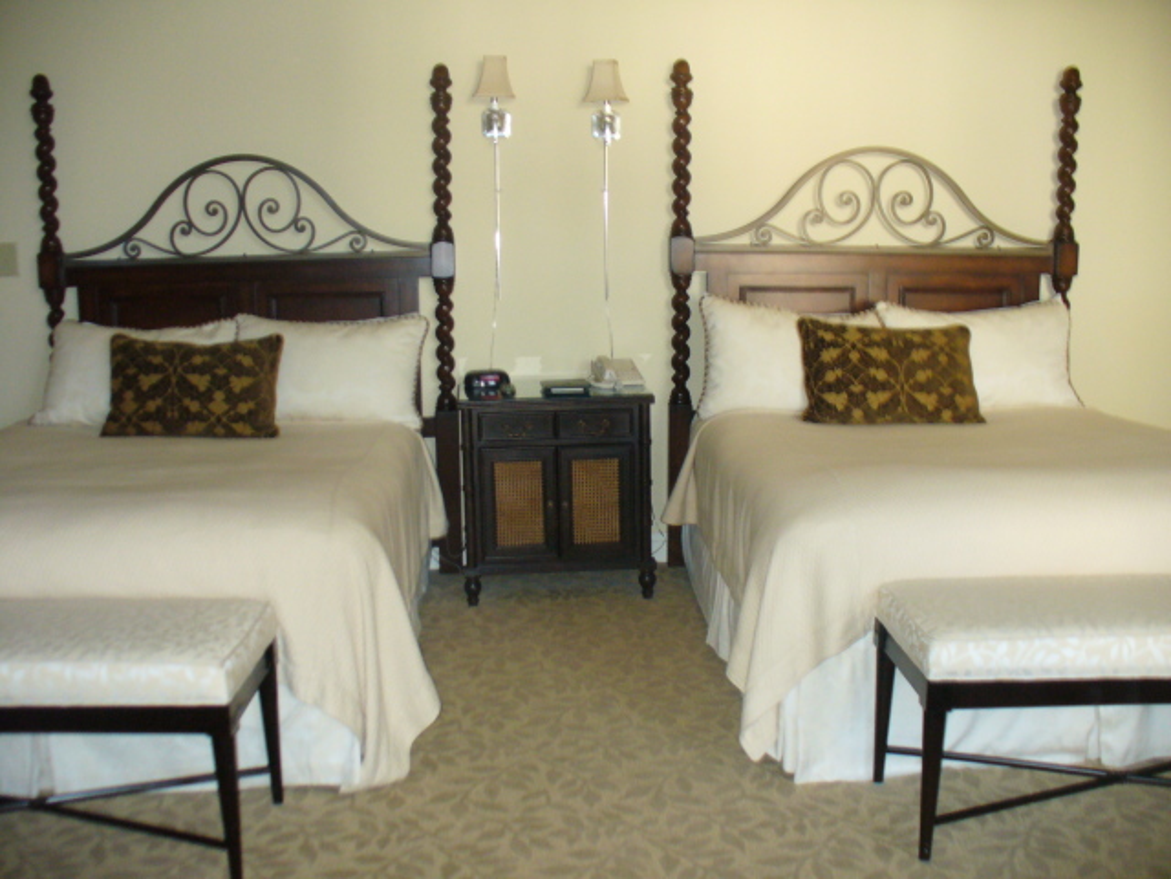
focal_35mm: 37
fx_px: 1252
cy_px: 440
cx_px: 586
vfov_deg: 38.7
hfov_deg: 50.1
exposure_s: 1/30
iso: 200
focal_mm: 6.1
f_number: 2.8
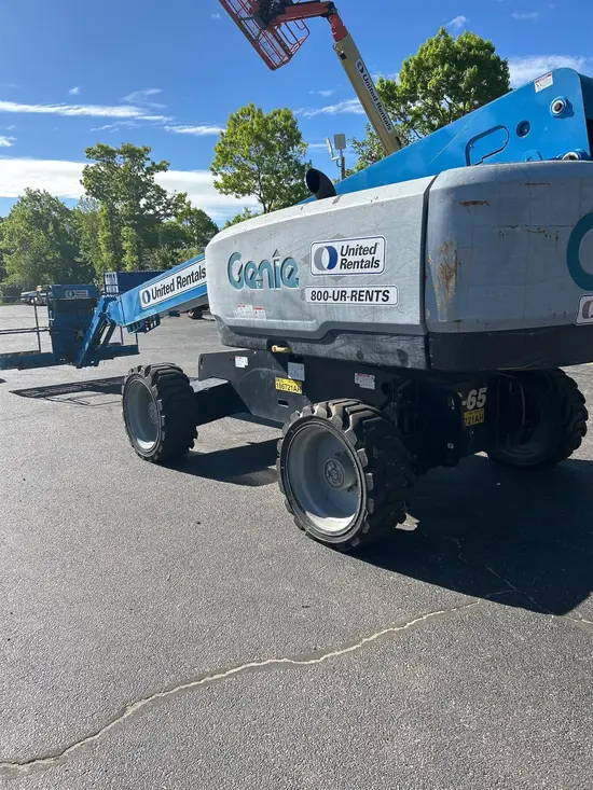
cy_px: 395
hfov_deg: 53.1
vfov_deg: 67.3
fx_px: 594
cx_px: 296
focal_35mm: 26
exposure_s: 1/3077
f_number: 1.5
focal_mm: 5.7
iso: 50
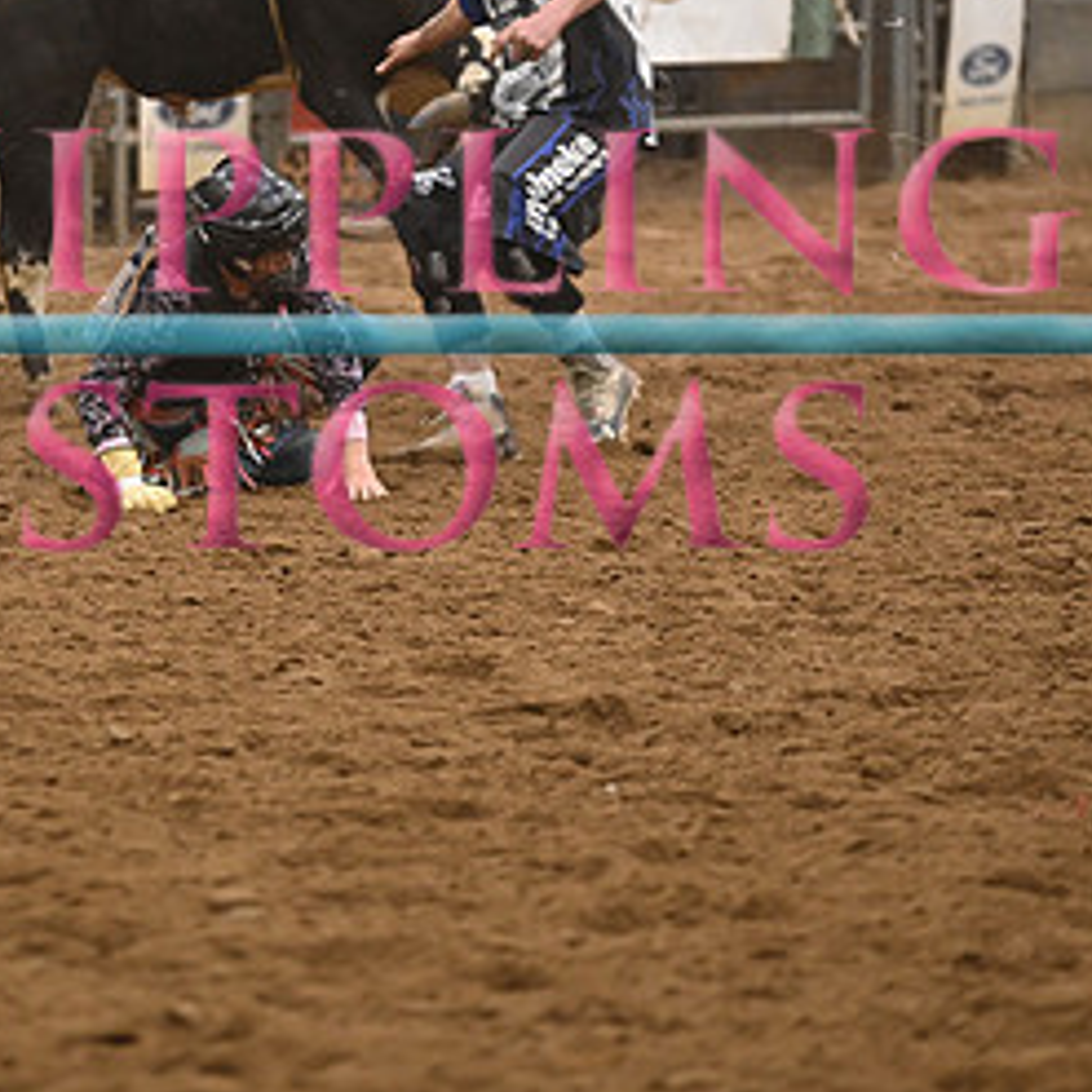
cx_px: 265
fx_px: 12492
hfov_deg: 5.0
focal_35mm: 350
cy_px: 329
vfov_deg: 5.0
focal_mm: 175
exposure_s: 1/400
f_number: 2.8
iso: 3200
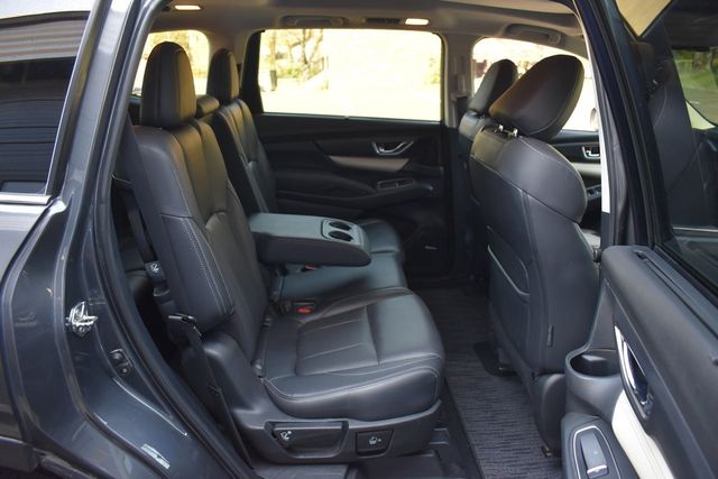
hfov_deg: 67.4
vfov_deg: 48.0
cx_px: 359
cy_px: 240
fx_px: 539
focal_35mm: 27
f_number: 3.5
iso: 800
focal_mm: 18
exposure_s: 1/160
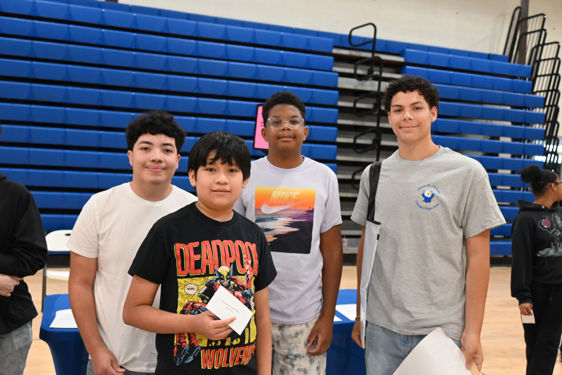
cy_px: 188
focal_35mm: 38
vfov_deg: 35.1
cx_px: 281
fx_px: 593
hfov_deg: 50.7
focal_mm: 38
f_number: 5
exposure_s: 1/125
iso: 2800
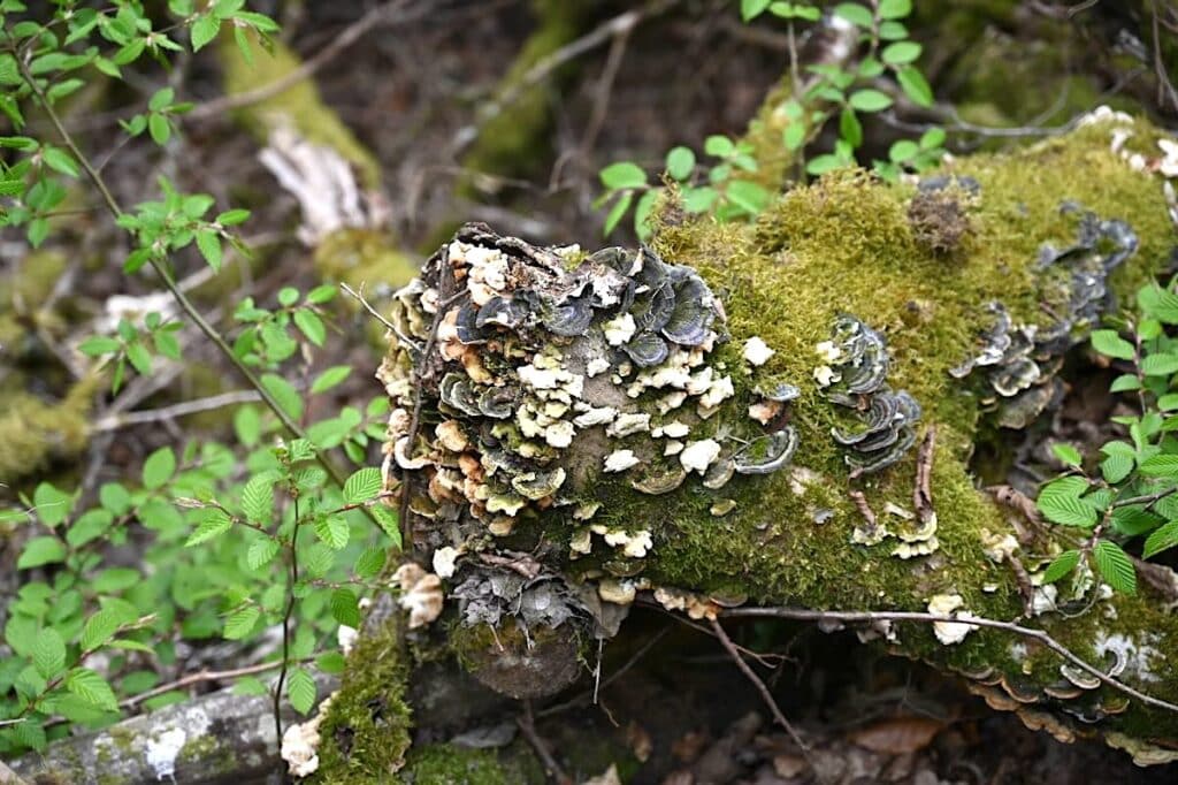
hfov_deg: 28.9
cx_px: 589
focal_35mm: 70
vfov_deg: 19.4
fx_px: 2290
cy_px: 392
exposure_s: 1/250
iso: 320
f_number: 4
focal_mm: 70
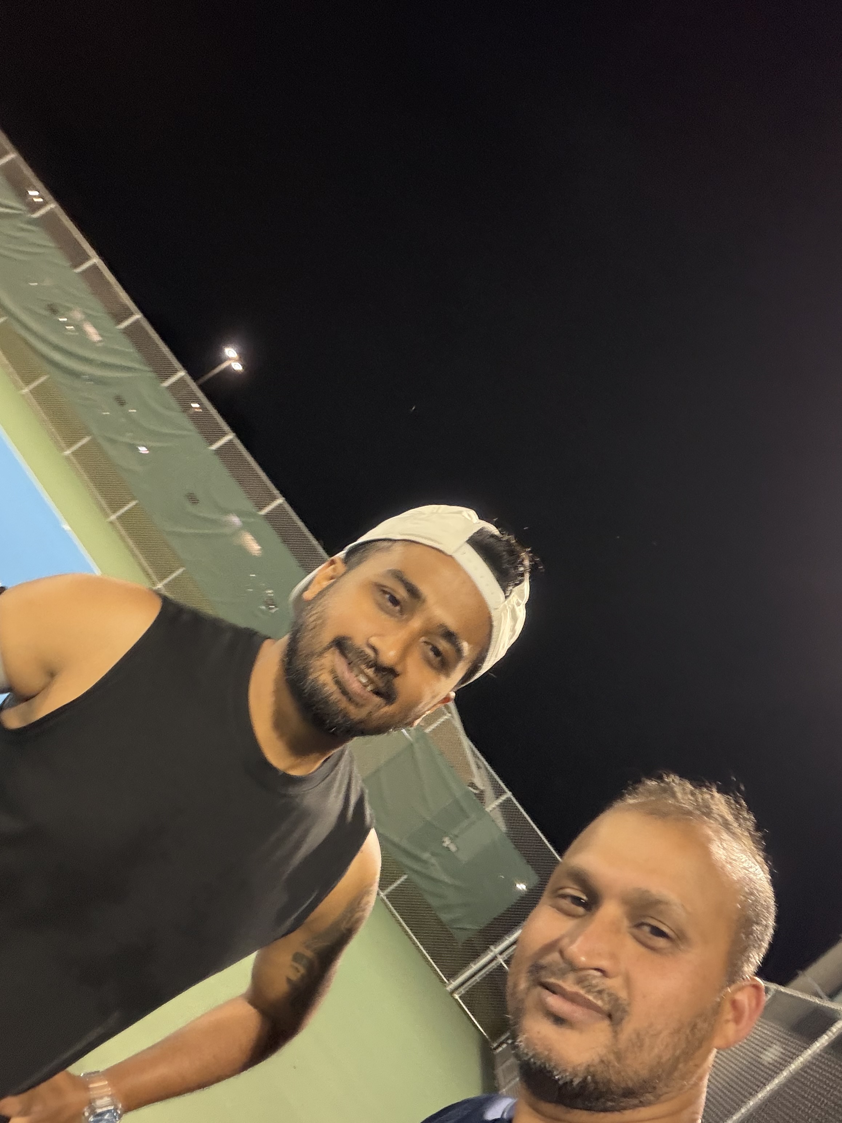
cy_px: 562
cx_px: 421
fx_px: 973
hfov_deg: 46.8
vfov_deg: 60.0
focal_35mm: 30
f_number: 1.9
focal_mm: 2.71
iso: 320
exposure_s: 1/30
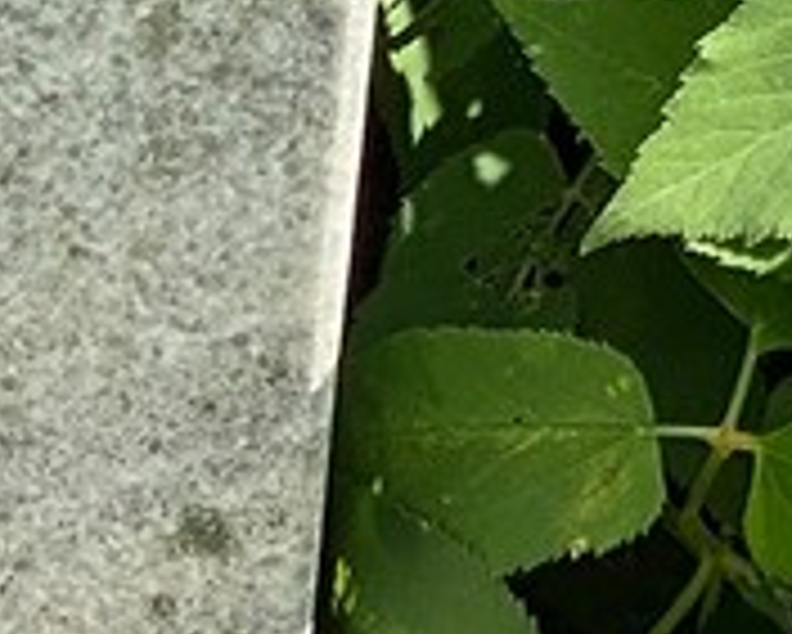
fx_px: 9733
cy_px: -1210
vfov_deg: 3.6
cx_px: -832
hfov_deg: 4.6
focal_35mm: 415
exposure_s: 1/648
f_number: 2
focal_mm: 6
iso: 20
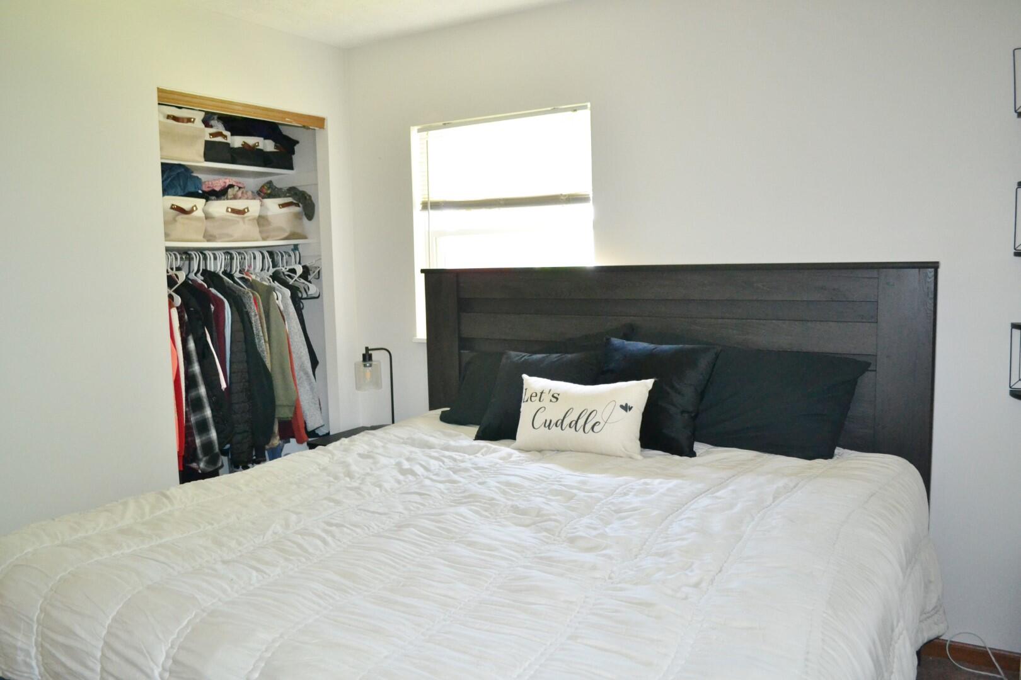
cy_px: 340
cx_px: 510
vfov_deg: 47.9
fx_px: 766
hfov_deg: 67.4
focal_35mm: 27
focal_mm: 18
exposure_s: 1/60
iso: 1600
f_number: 3.5
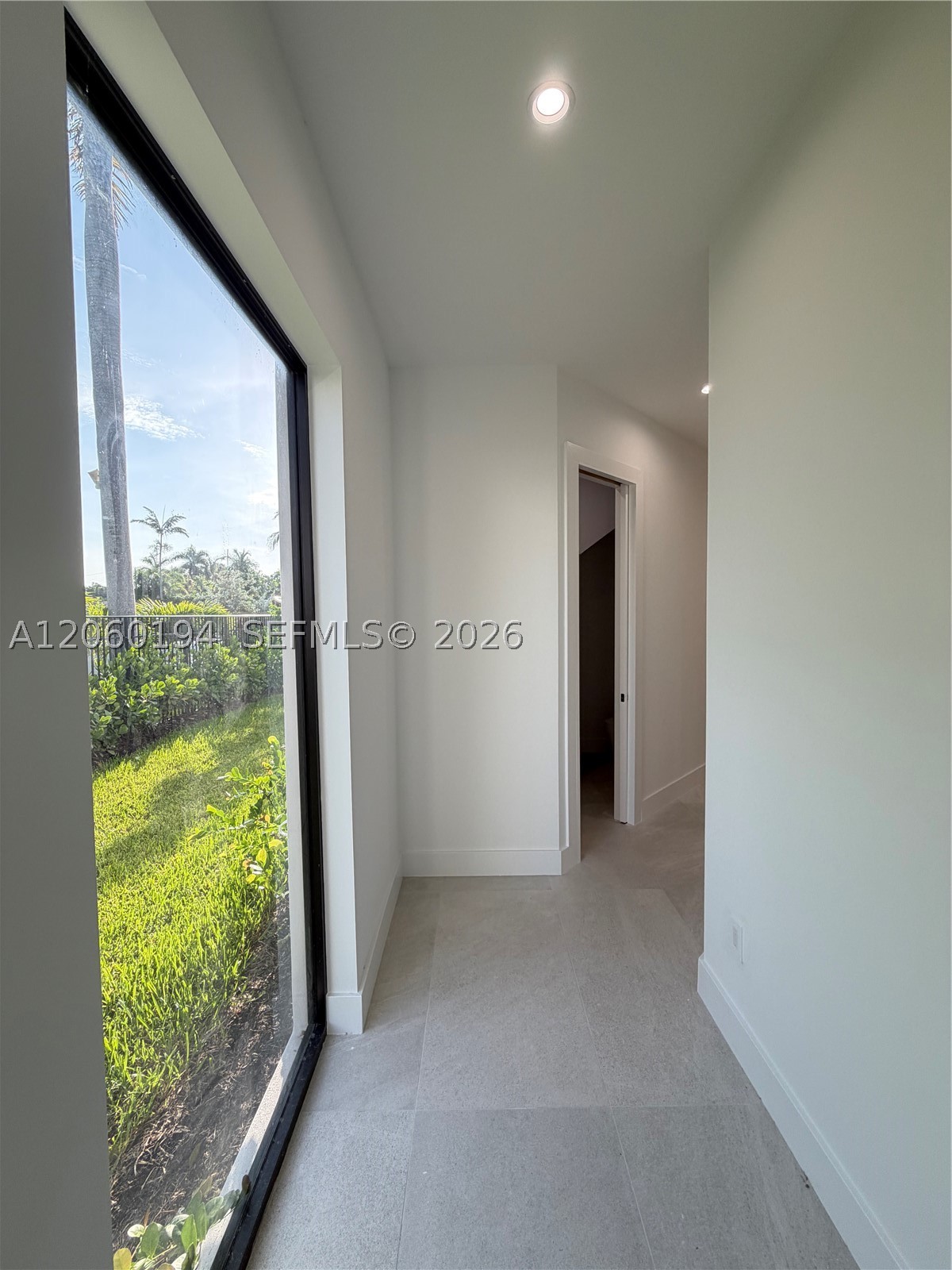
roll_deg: +0.3
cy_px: 635
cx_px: 476
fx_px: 513
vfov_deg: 102.1
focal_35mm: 14
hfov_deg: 85.7
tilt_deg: -2.0
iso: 64
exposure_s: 1/120
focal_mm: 2.22
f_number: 2.2
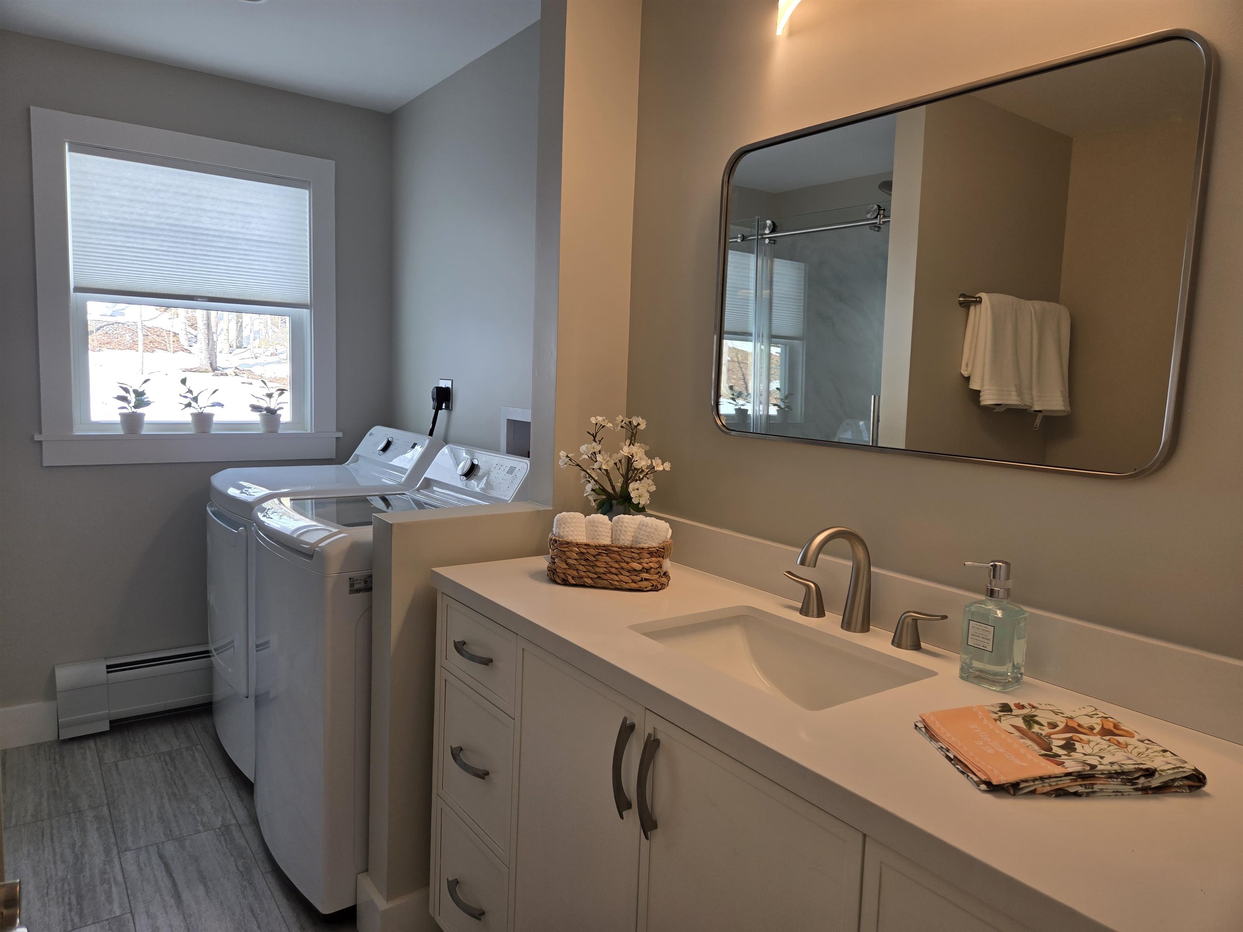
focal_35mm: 23
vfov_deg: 58.9
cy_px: 466
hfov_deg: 73.9
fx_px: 826
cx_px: 622
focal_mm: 5.4
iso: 40
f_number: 1.8
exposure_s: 1/120
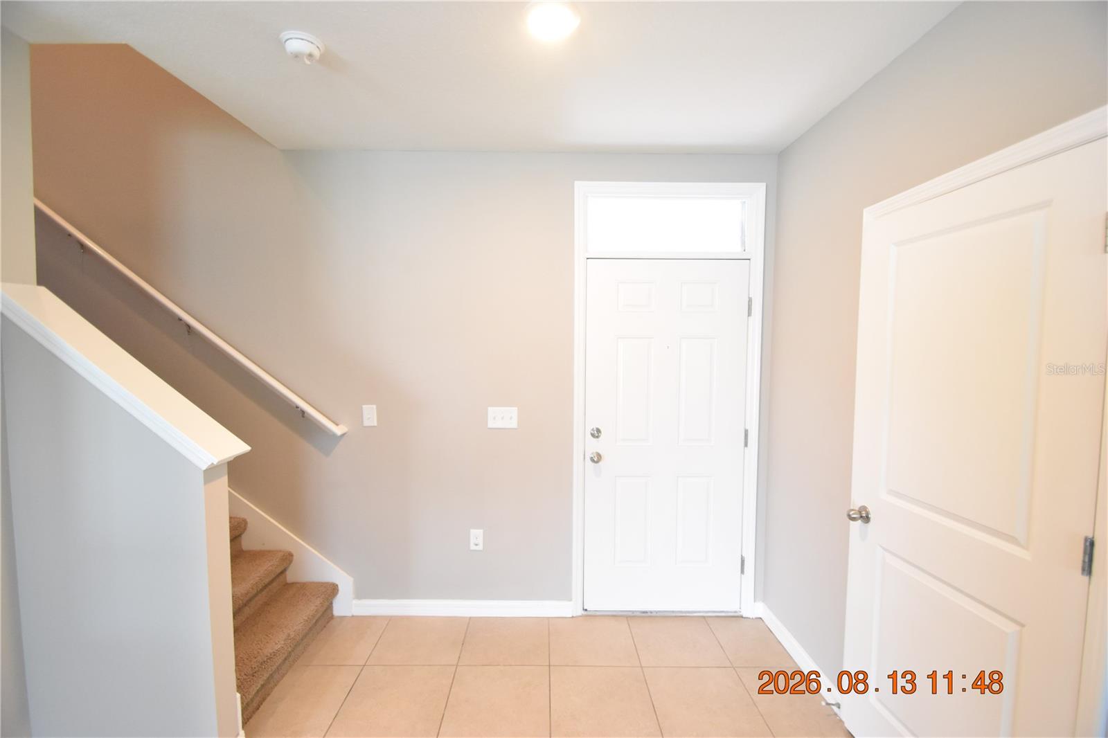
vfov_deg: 77.3
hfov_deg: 100.4
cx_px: 554
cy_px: 369
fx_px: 462
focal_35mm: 15
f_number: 3.5
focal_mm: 10
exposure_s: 1/60
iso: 2000
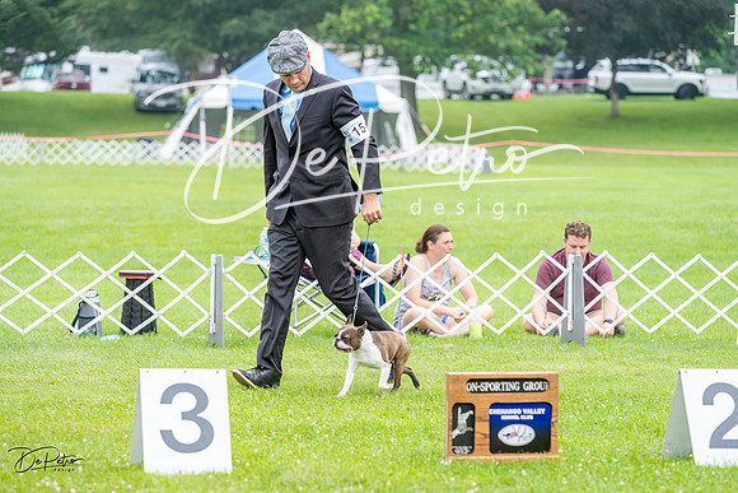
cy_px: 246
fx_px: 2809
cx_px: 369
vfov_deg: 10.0
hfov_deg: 15.0
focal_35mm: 137
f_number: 4.5
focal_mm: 137
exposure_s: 1/400
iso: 400
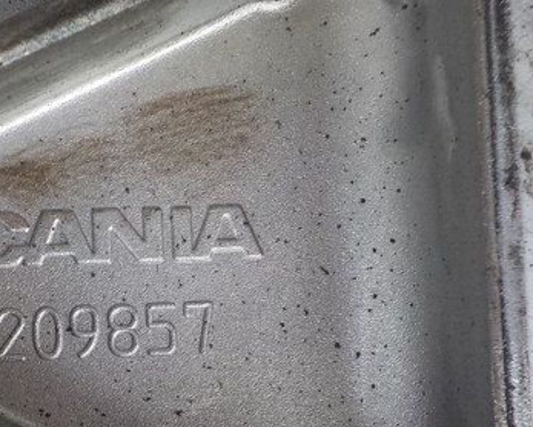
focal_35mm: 54
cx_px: 117
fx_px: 852
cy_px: 293
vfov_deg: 27.9
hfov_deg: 33.8
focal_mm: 4.1
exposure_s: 1/30
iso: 125
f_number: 3.3
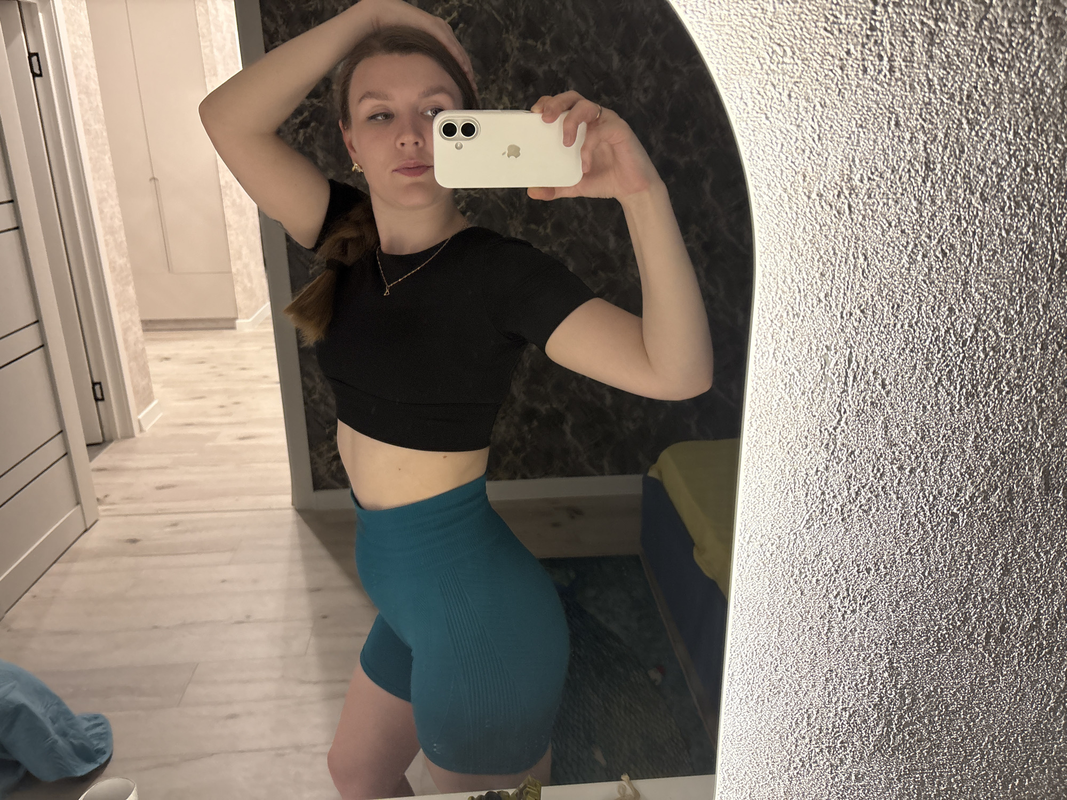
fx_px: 801
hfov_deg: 67.3
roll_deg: +1.1
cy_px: 400
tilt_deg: -18.5
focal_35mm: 26
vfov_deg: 53.1
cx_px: 534
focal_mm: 5.96
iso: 250
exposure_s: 1/51
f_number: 1.6
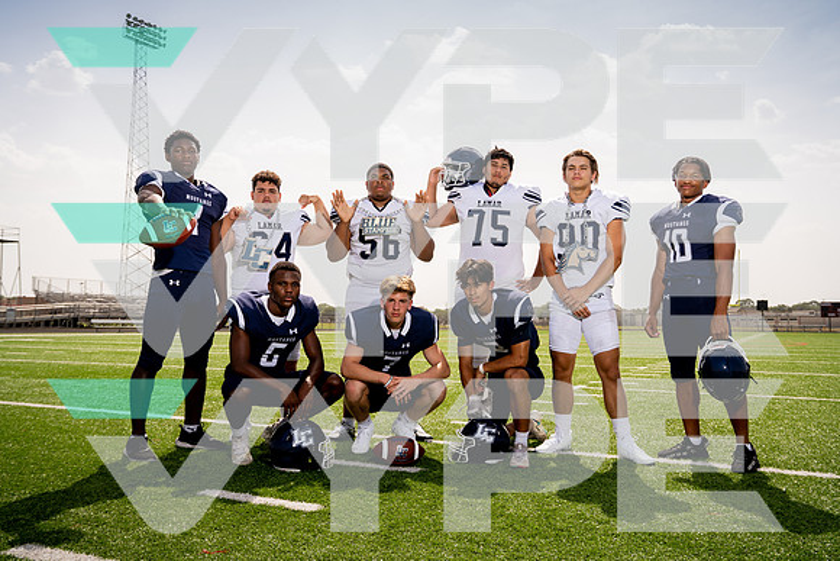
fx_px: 747
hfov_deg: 58.7
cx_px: 420
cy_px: 280
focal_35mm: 32
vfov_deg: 41.1
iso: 100
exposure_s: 1/250
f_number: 6.3
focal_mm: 32
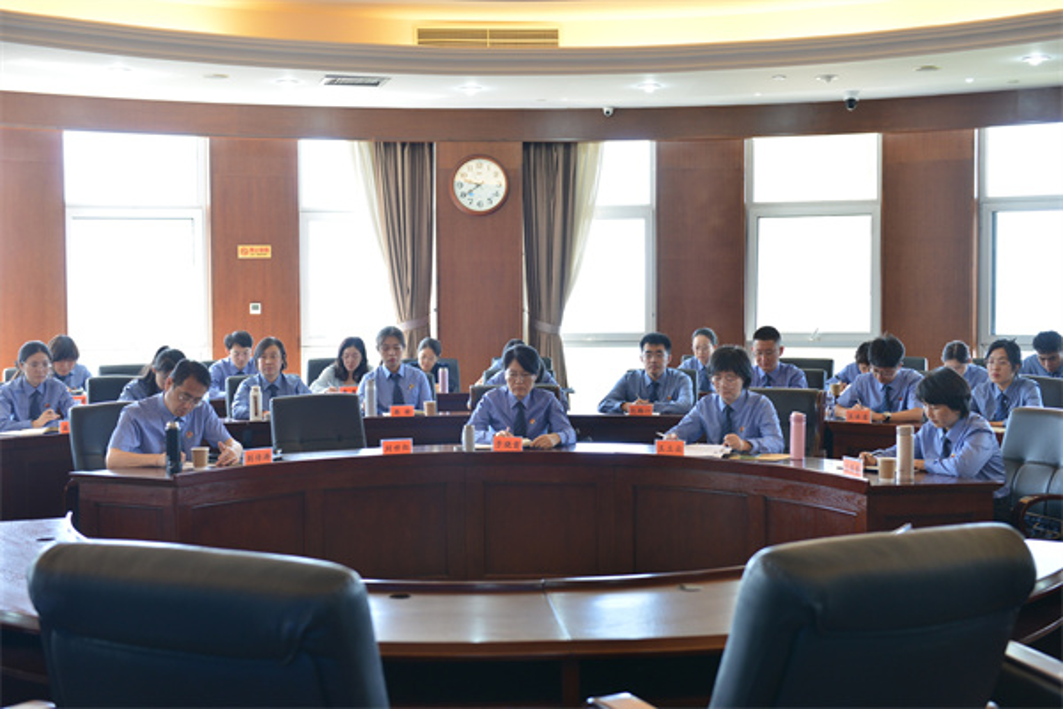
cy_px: 354
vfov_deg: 28.1
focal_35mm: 48
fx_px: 1417
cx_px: 532
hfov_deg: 41.1
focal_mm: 48
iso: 400
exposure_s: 1/60
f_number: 4
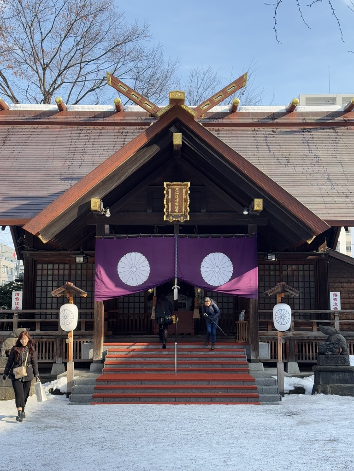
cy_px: 236
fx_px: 654
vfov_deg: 39.7
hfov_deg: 30.3
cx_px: 177
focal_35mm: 48
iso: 64
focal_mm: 6.76
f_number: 1.78
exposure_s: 1/1312
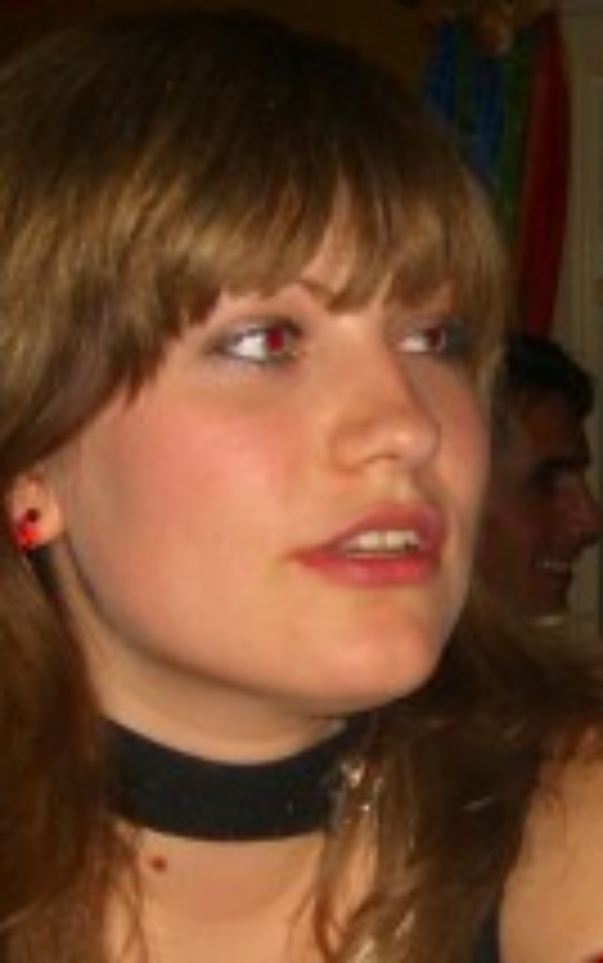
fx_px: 2967
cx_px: 652
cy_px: 752
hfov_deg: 11.4
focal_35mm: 113
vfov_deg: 18.3
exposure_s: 1/60
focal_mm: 7.9
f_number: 2.8
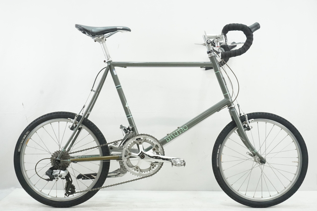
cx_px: 158
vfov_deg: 35.4
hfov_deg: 51.3
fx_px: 330
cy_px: 106
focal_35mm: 38
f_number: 10
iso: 2000
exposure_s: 1/40
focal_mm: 25
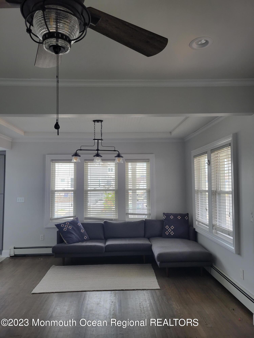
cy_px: 169
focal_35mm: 26
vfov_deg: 67.3
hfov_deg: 53.1
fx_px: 254
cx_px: 127
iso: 80
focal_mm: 5.4
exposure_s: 1/120
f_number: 1.8
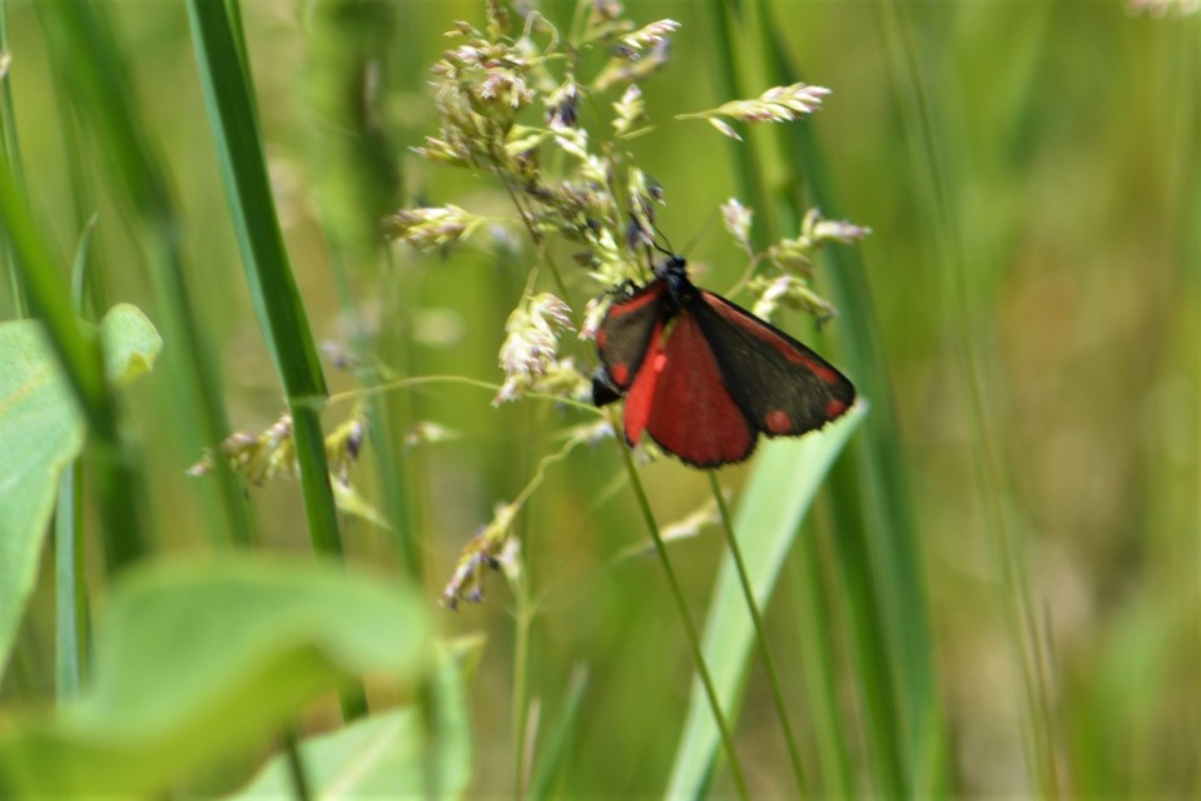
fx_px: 15016
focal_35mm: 450
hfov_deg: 4.6
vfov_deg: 3.1
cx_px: 600
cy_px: 400
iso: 100
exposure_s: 1/200
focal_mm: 300
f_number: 8
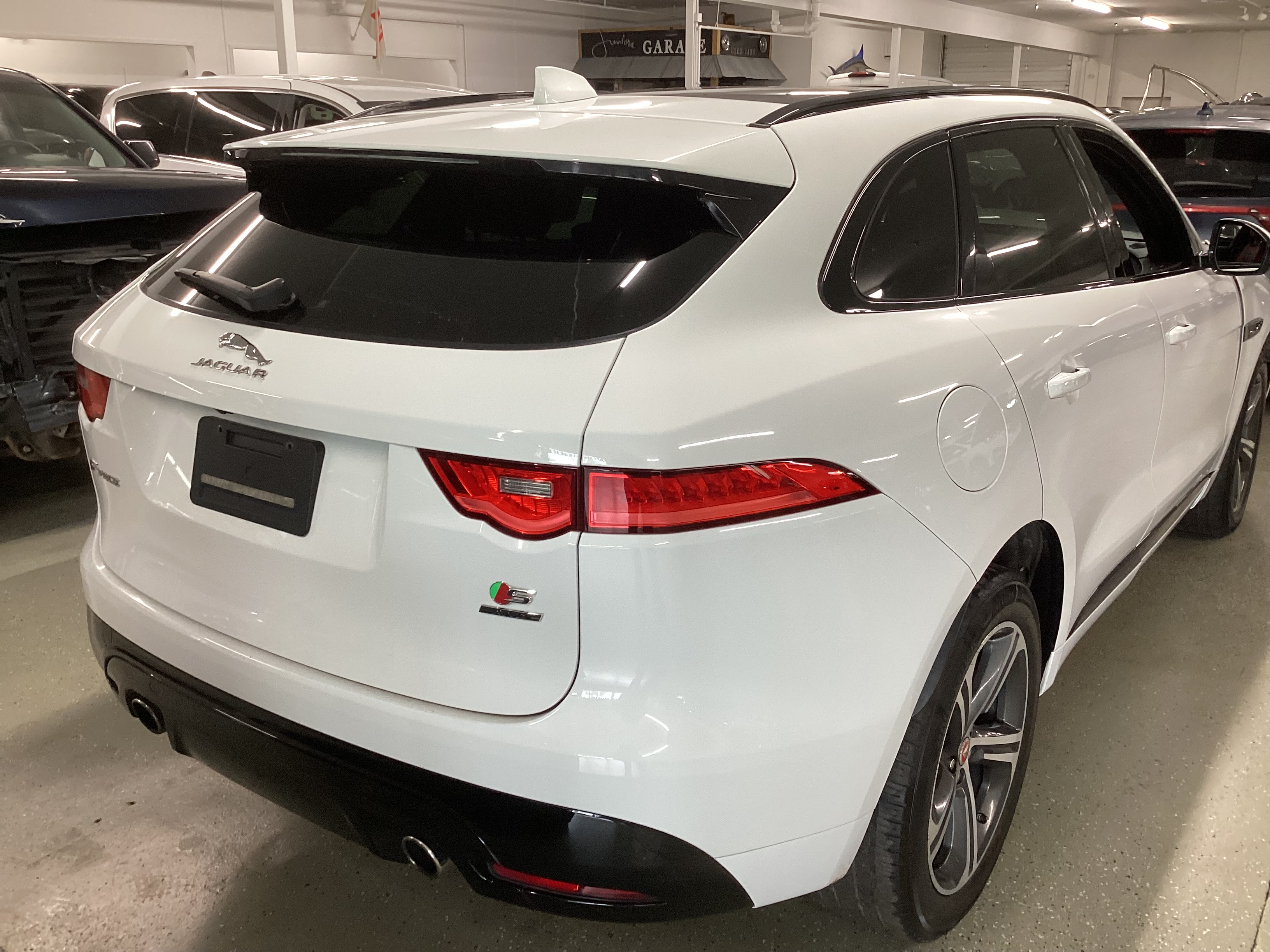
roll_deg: -0.4
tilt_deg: -18.7
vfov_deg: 45.4
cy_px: 476
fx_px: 1137
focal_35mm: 31
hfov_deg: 58.4
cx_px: 635
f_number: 2.4
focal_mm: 3.3
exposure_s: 1/50
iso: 100
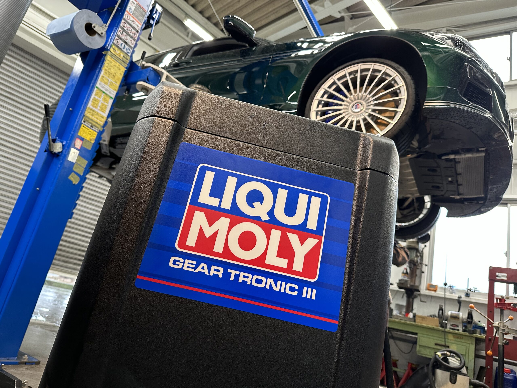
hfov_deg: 71.6
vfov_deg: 56.8
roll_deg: -12.6
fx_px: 358
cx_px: 258
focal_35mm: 24
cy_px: 194
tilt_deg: +15.1
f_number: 1.78
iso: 200
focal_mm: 6.86
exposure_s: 1/60
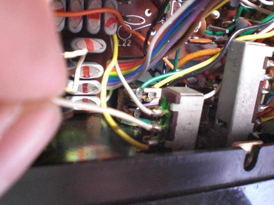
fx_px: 301
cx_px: 137
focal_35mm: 38
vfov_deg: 37.7
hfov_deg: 49.0
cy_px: 102
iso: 800
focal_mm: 6.3
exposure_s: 1/25
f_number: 3.1
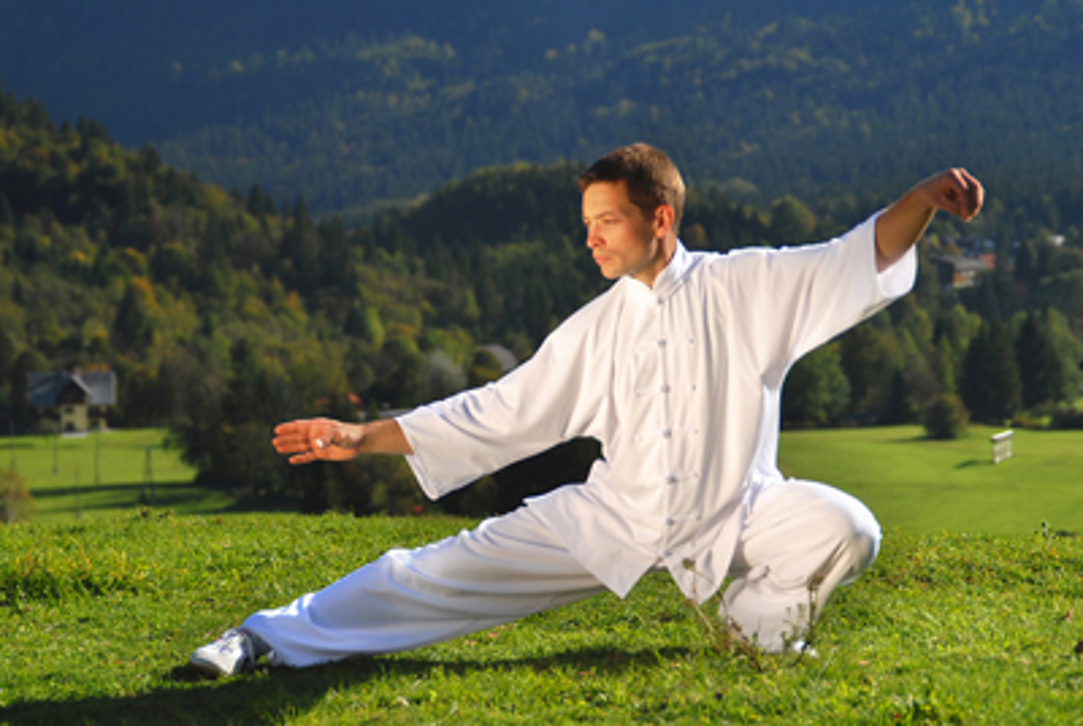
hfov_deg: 15.2
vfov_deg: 10.2
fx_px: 4067
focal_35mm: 135
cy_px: 363
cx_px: 542
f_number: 5.3
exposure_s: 1/160
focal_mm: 90
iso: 100
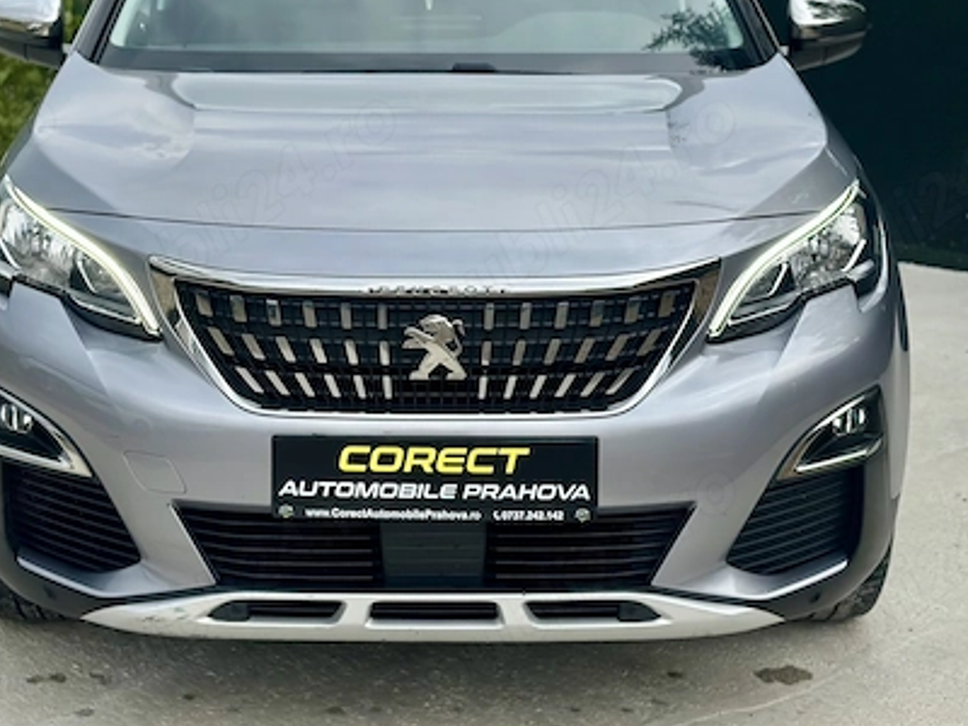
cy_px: 242
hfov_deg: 27.0
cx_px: 409
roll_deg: +0.0
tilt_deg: -10.5
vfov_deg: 20.4
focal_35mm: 72
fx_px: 2013
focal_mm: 6.86
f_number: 1.78
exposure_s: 1/4184
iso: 100
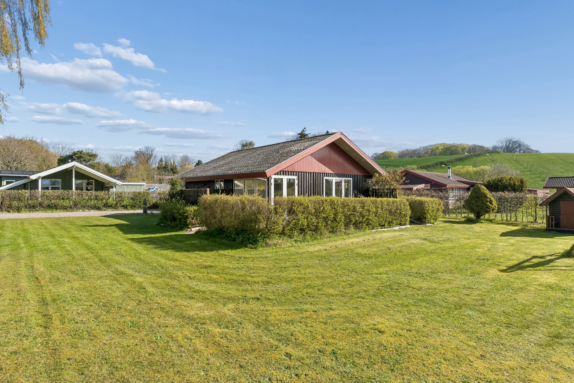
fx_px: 323
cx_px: 287
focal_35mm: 20
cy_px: 192
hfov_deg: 83.3
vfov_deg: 61.3
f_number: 8
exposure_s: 1/640
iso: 250
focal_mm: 13.5
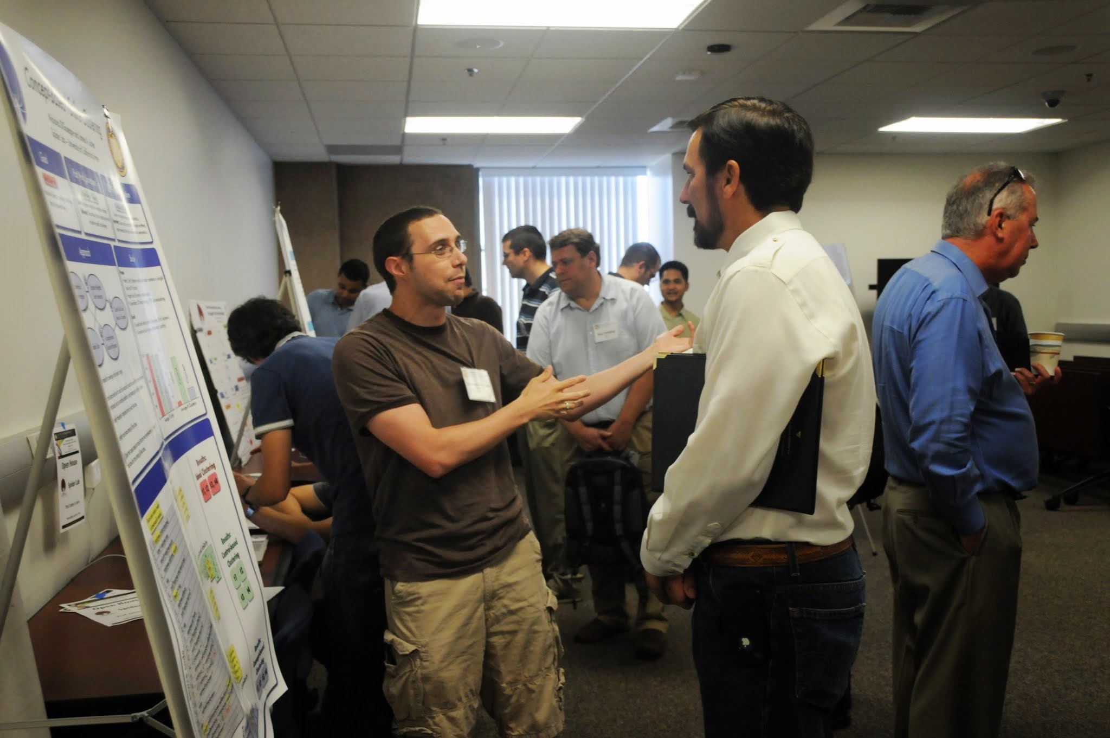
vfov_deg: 36.8
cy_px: 369
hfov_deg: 53.2
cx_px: 555
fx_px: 1109
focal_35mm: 36
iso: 1000
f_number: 5
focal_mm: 24
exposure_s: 1/100
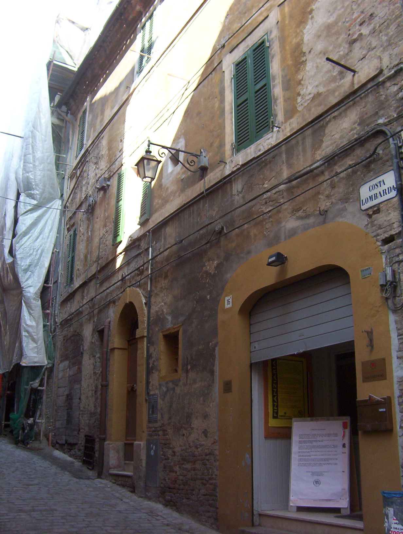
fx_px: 556
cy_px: 267
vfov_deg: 51.2
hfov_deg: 39.8
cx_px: 202
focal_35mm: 36
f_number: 2.76
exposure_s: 1/218
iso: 100
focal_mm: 5.54
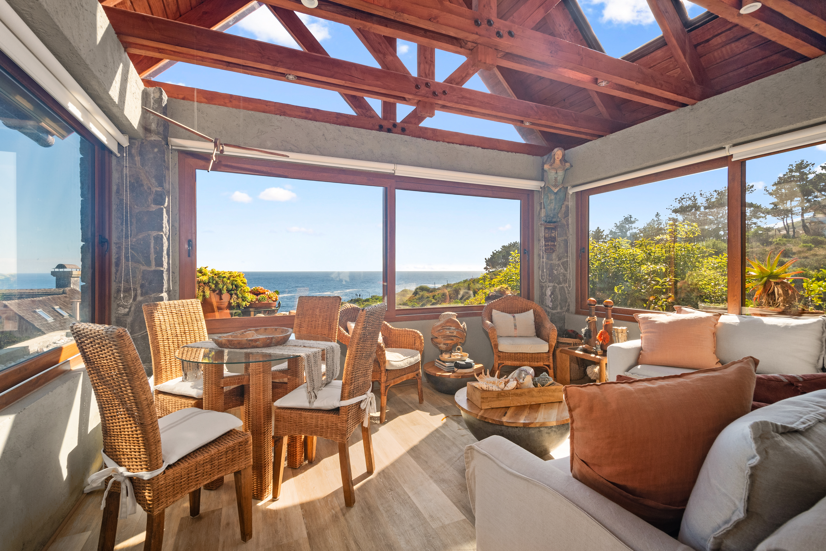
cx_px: 413
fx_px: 344
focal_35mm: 15
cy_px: 276
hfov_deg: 100.4
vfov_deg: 77.3
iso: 250
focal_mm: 10
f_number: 8
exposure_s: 1/60
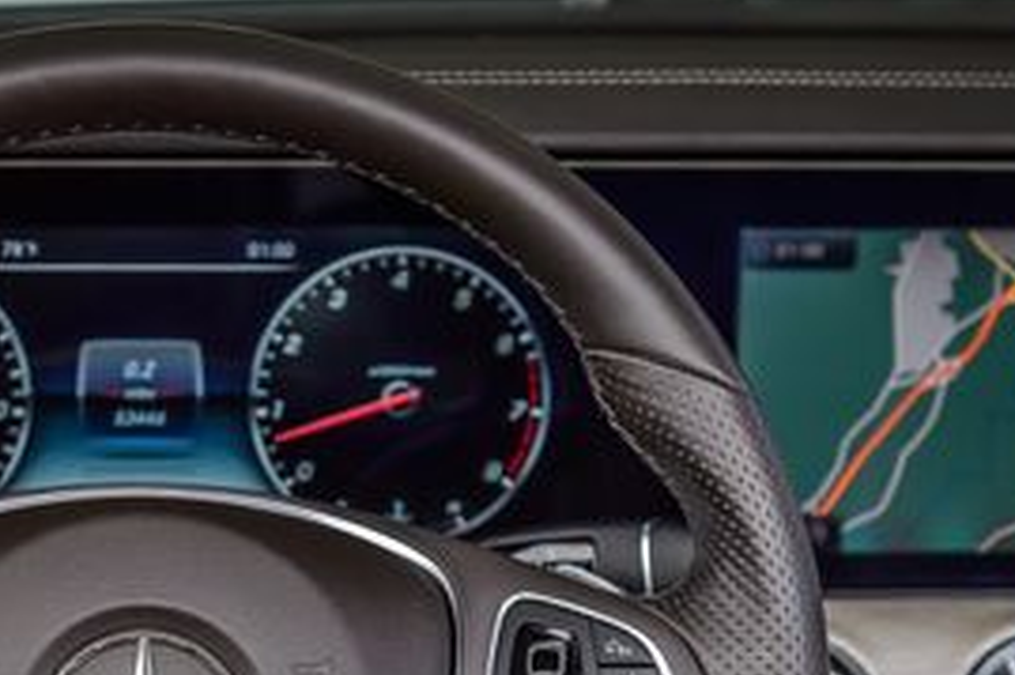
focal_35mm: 112
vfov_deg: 12.0
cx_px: 166
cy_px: 716
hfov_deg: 18.1
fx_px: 3156
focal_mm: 44
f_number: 4
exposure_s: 1/1250
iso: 400
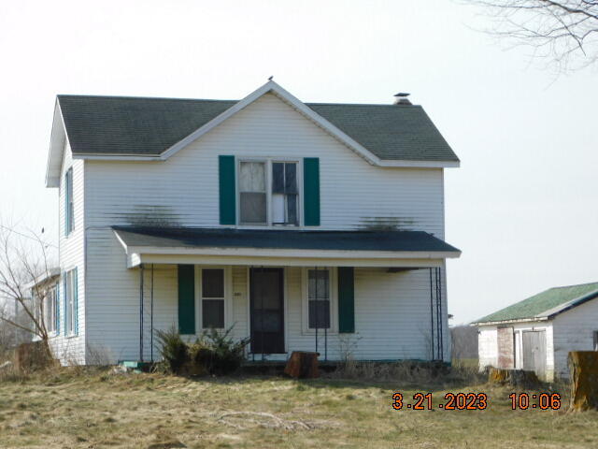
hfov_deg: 21.5
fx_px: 1572
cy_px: 224
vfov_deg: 16.2
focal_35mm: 91
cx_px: 299
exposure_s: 1/500
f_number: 4.5
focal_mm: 16.1
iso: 125
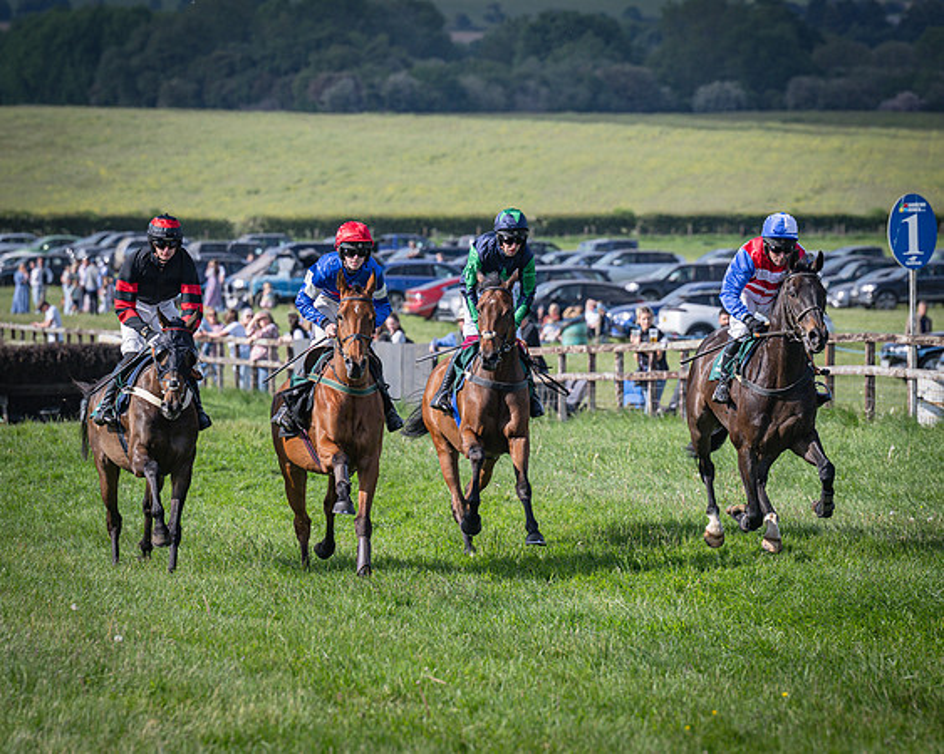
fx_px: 7390
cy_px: 441
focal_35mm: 265
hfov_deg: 7.3
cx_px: 328
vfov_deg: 5.8
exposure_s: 1/1600
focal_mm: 155
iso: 200
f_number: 4.5
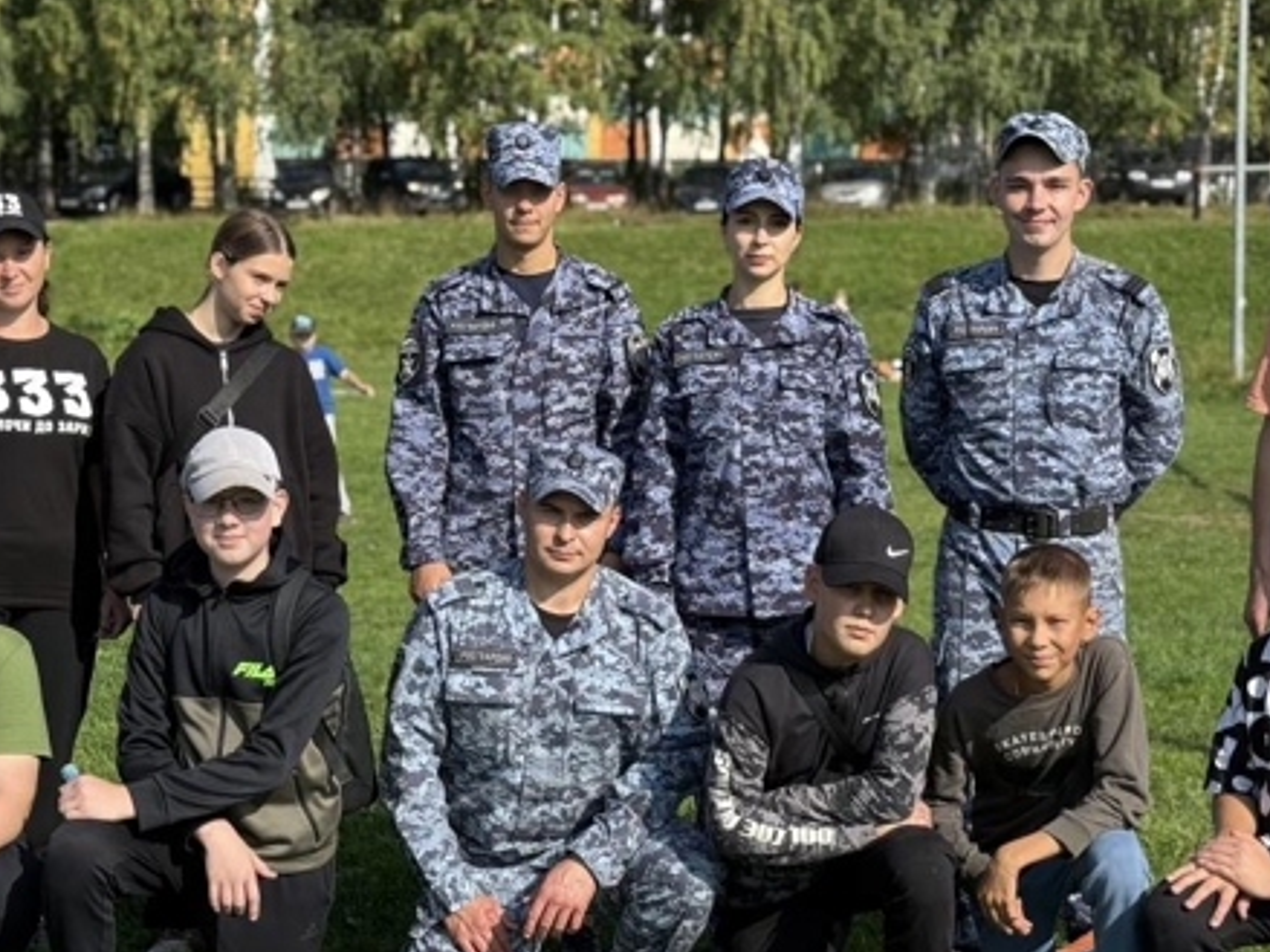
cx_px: 641
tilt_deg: -3.9
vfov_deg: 20.2
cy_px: 457
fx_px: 2678
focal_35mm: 73
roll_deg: +0.0
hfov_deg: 26.7
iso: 64
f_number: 1.78
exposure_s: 1/2976
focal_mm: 6.76
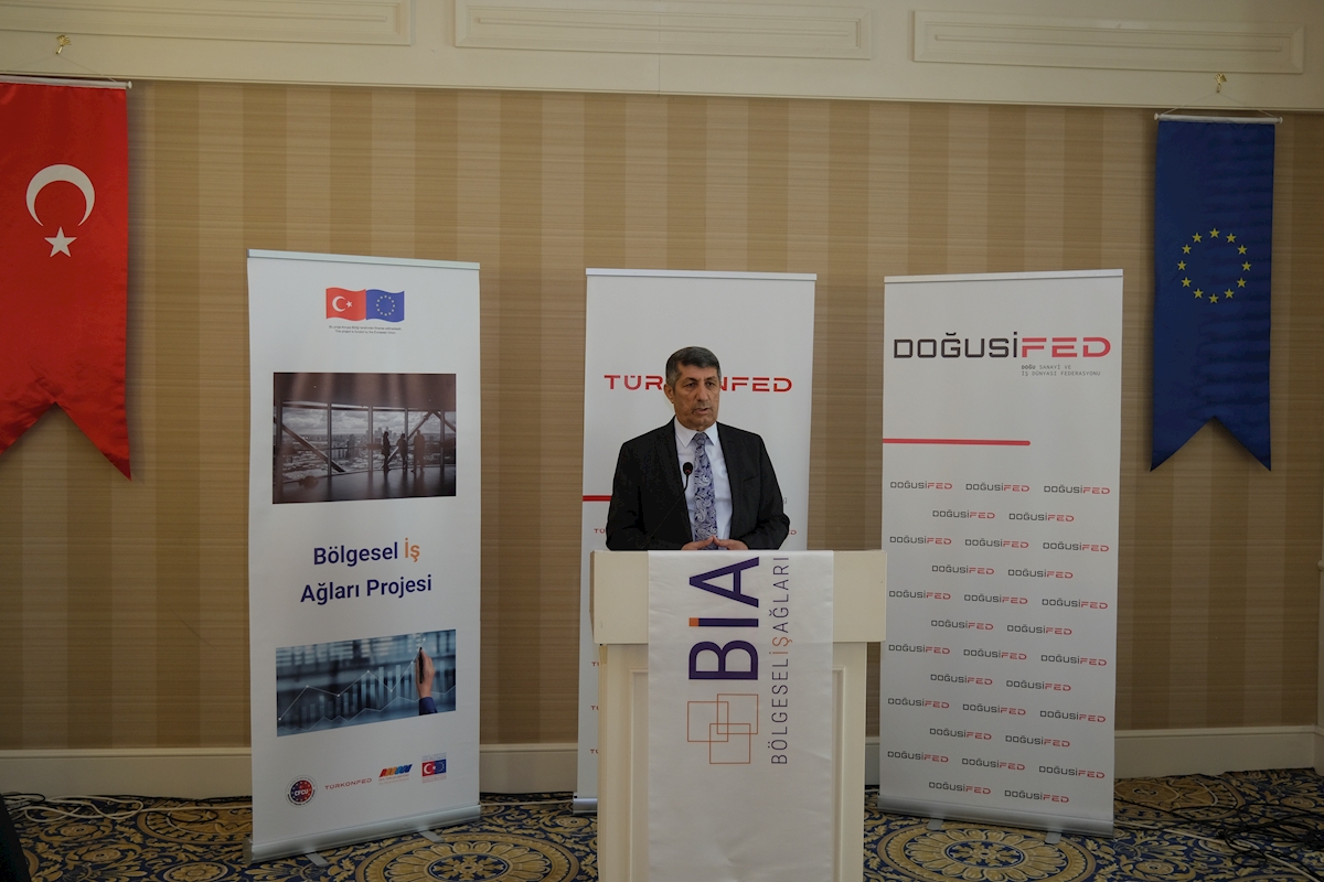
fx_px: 1287
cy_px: 441
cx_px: 662
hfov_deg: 54.4
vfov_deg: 37.9
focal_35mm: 35
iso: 800
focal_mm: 23.4
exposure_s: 1/60
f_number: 2.8
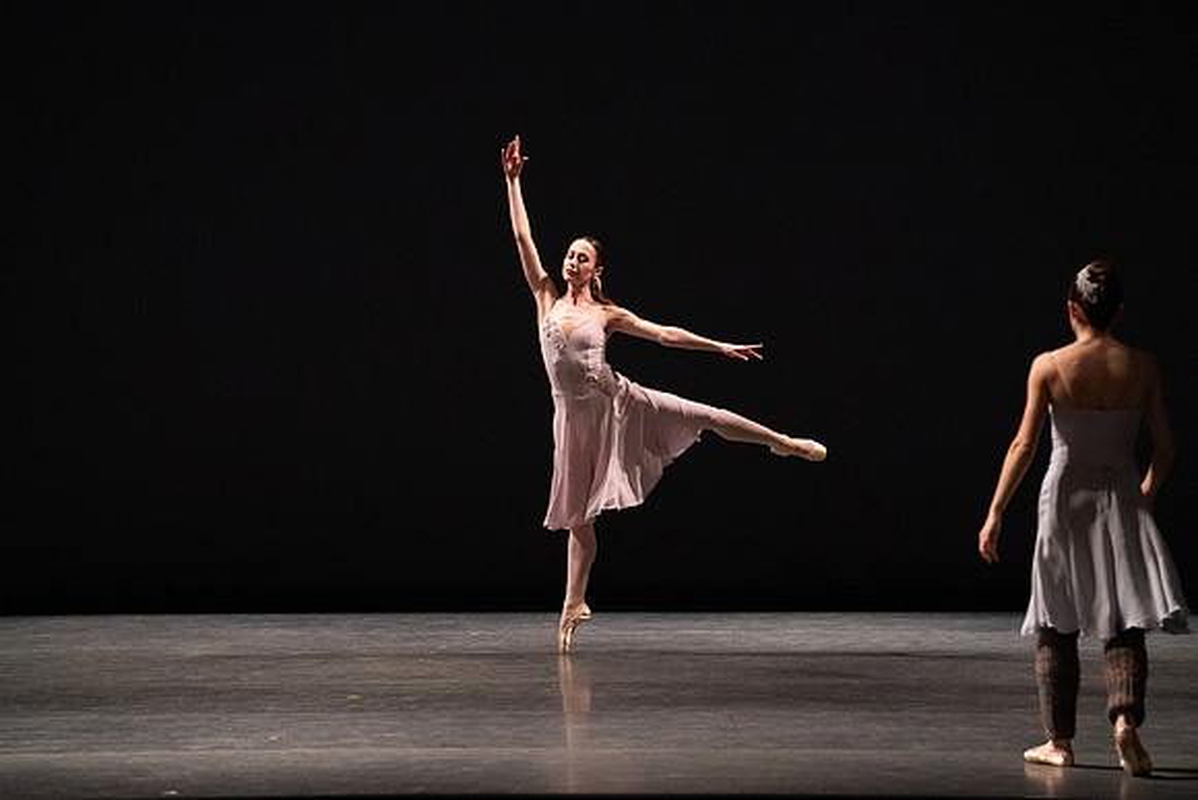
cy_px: 400
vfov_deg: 6.9
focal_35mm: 200
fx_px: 6657
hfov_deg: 10.3
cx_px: 599
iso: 12800
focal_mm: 200
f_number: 5
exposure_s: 1/400
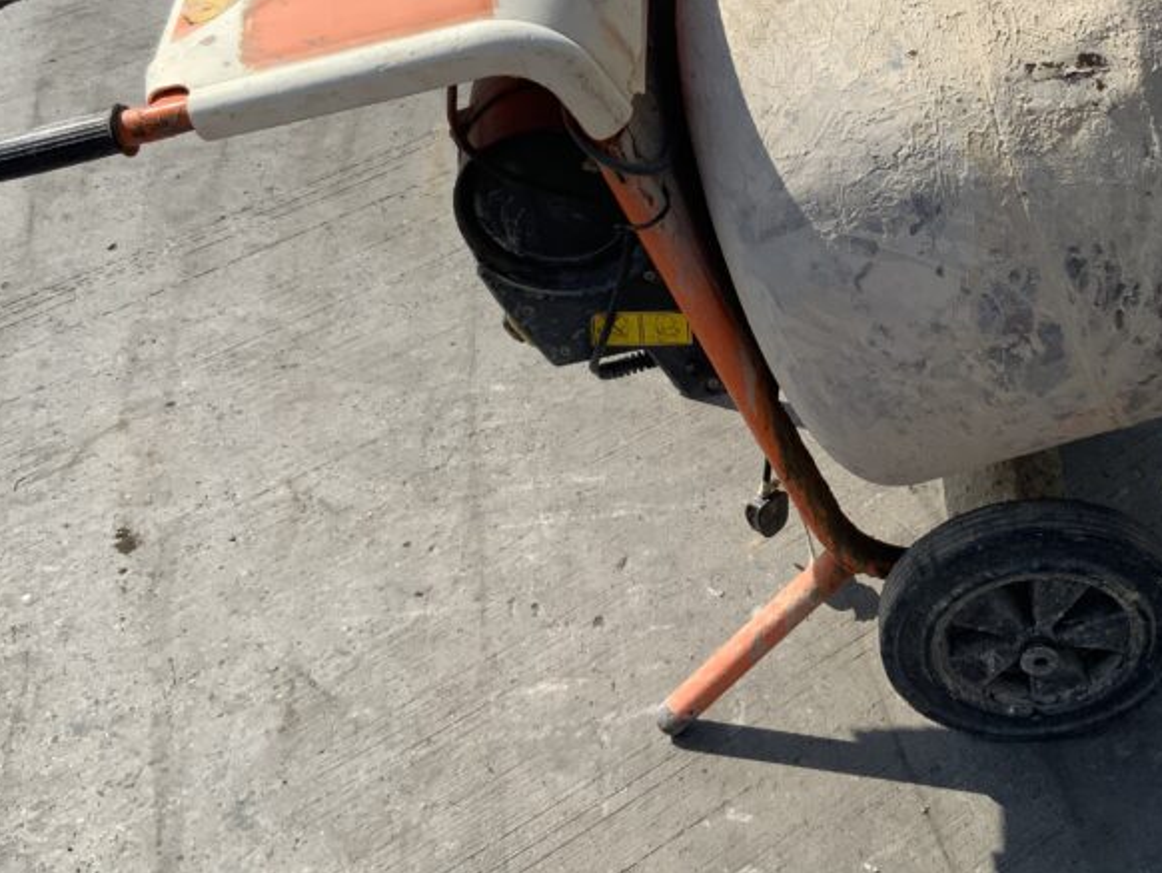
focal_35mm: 51
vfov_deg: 28.2
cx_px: 819
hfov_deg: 36.9
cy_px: 222
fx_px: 1713
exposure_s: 1/2141
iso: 16
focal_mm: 3
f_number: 1.8
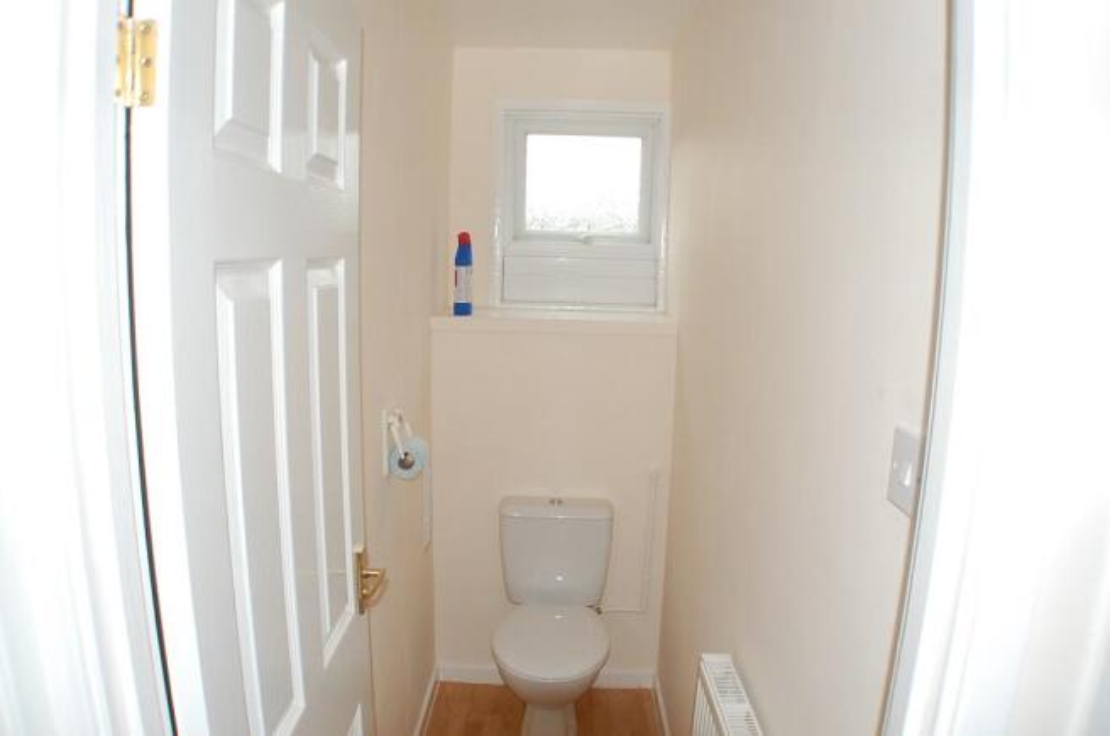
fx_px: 1016
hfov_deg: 57.3
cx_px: 555
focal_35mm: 33
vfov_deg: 39.8
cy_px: 368
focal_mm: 22
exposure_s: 1/60
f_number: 3.8
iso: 400
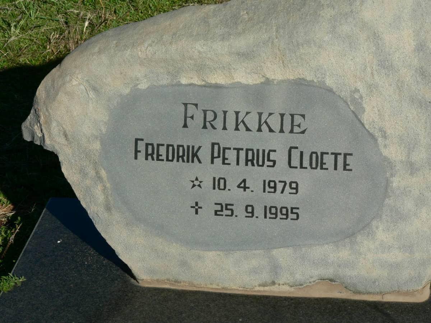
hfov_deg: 15.2
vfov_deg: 11.4
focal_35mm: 130
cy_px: 162
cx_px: 216
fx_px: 1619
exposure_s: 1/640
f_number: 5.6
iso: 100
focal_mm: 21.6
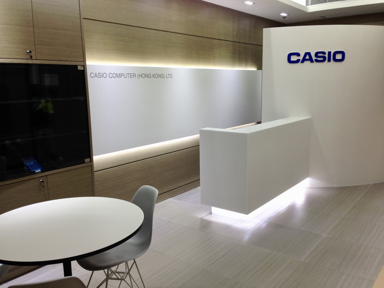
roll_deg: +0.6
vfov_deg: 42.9
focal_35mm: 33
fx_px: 366
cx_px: 192
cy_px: 144
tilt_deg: -9.3
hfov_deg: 55.4
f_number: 2.4
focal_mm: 4.12
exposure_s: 1/30
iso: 50
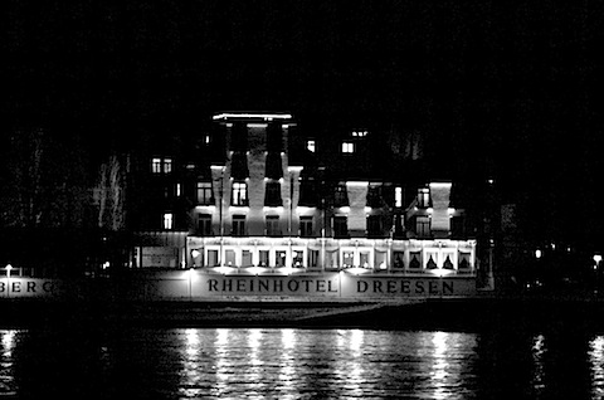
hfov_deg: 10.3
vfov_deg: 6.9
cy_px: 200
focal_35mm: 200
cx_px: 302
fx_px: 3340
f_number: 5.6
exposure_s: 1/8
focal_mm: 133
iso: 400
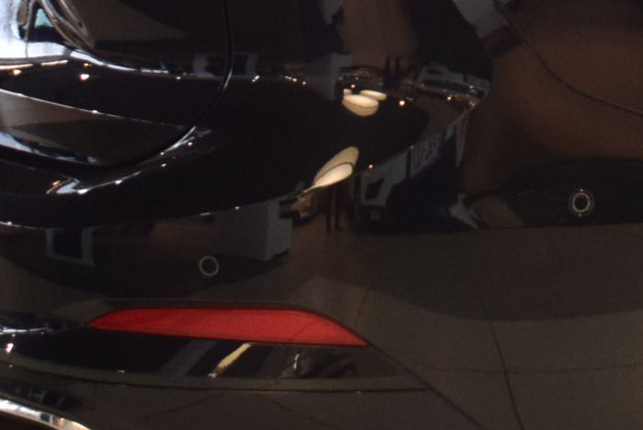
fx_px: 2985
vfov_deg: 8.1
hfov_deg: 11.7
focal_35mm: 167
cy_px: -213
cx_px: 971
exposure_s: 1/125
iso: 1600
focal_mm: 26
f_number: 4
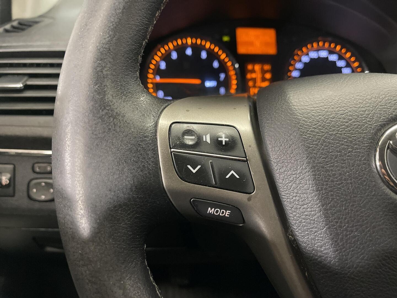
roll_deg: -2.8
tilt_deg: -24.2
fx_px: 298
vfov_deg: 53.1
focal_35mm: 26
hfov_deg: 67.3
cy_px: 149
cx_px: 198
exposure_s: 1/33
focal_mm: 5.1
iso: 500
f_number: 1.6
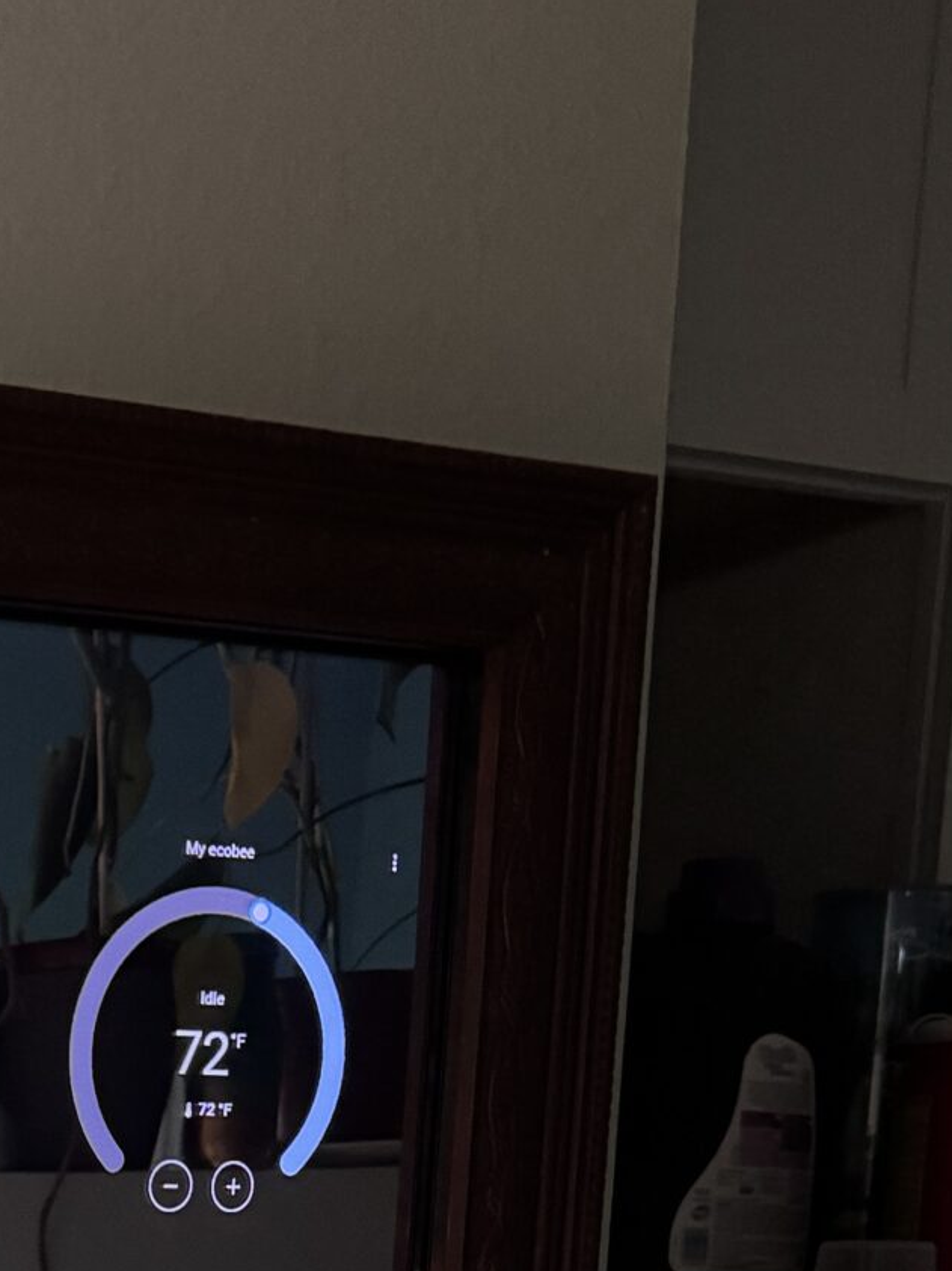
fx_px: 2678
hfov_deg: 18.5
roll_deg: +0.4
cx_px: -356
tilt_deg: -12.8
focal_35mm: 73
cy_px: 1843
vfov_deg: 22.5
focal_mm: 6.76
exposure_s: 1/31
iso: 1000
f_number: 1.78
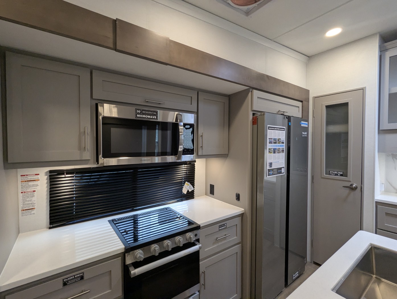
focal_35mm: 16
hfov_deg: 94.4
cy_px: 150
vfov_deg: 78.2
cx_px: 198
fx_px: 184
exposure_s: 1/139
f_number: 2.2
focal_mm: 2.35
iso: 279
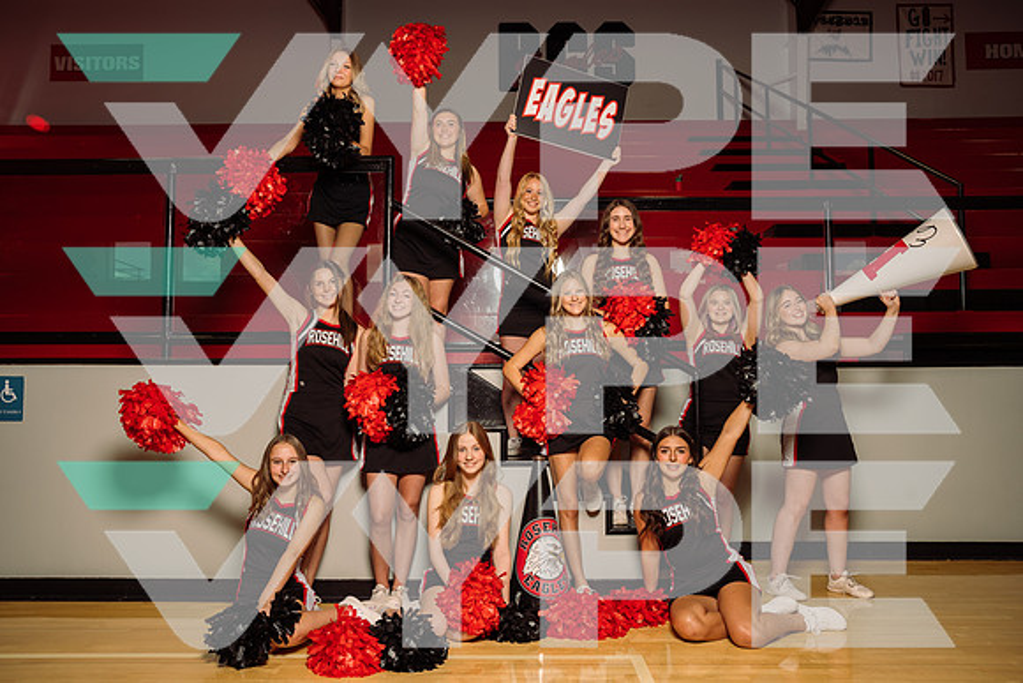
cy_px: 342
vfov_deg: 43.6
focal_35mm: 30
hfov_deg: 61.9
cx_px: 512
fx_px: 853
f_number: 6.3
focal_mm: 30
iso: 250
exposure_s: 1/250
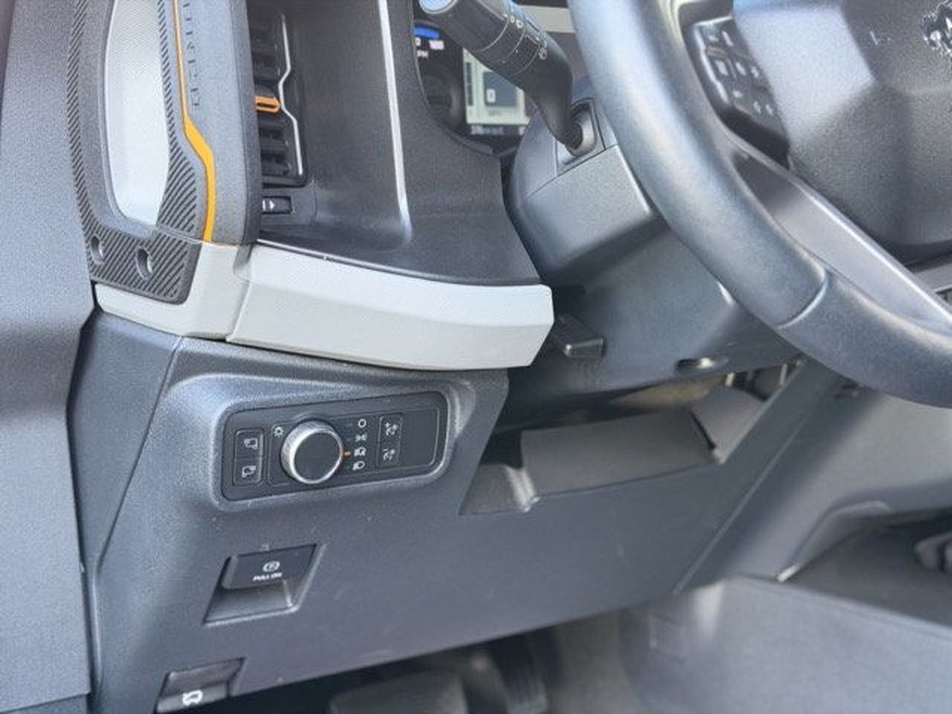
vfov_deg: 30.3
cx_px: 476
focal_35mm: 48
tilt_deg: -10.6
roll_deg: -3.5
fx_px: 1320
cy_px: 357
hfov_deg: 39.7
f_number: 1.78
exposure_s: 1/60
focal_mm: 6.76
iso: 200
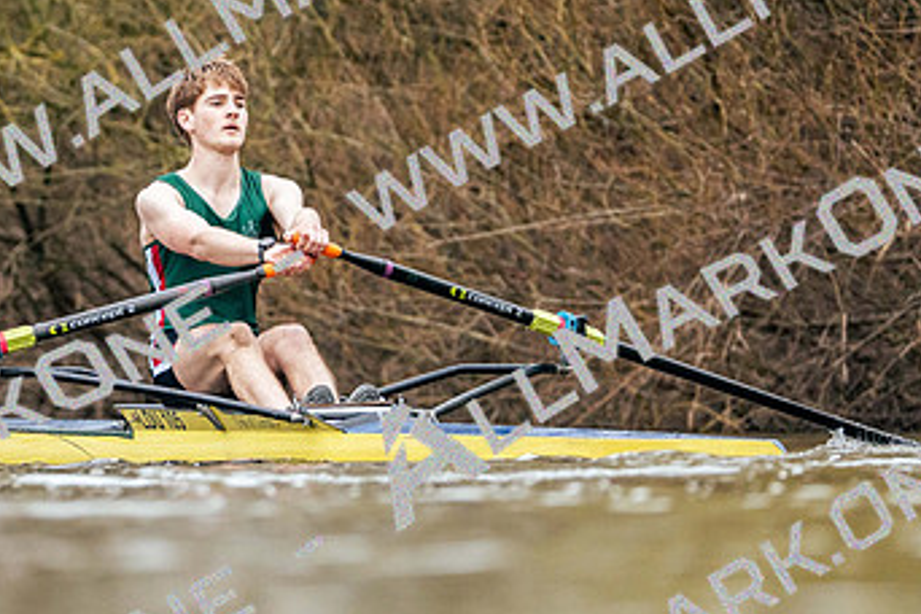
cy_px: 276
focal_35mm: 730
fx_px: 18674
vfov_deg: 1.9
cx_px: 151
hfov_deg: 2.8
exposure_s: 1/1600
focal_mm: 430
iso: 4000
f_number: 6.3
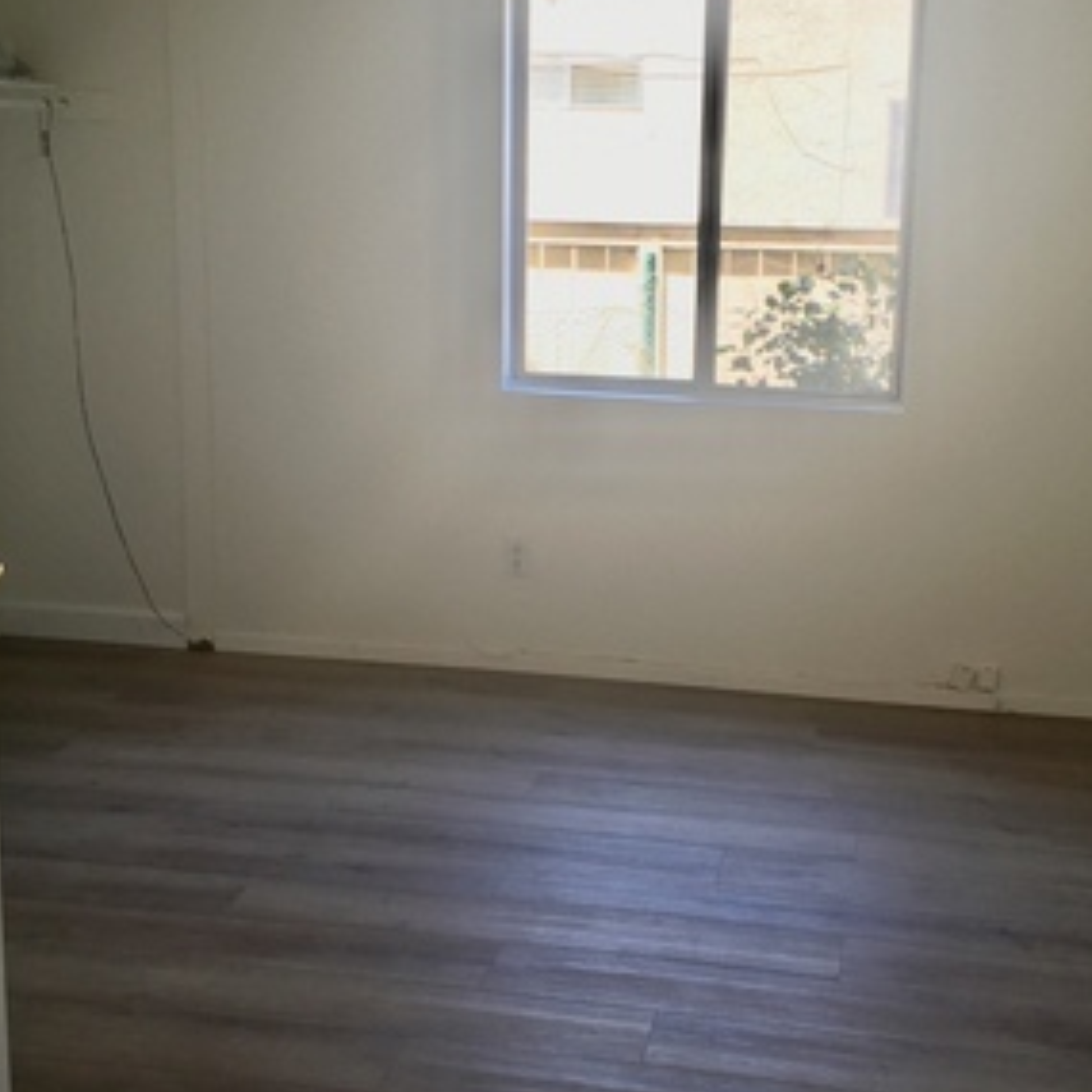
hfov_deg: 37.5
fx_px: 1606
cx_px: 626
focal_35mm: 45
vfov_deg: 37.5
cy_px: 490
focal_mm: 4.15
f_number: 2.2
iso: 25
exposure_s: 1/60
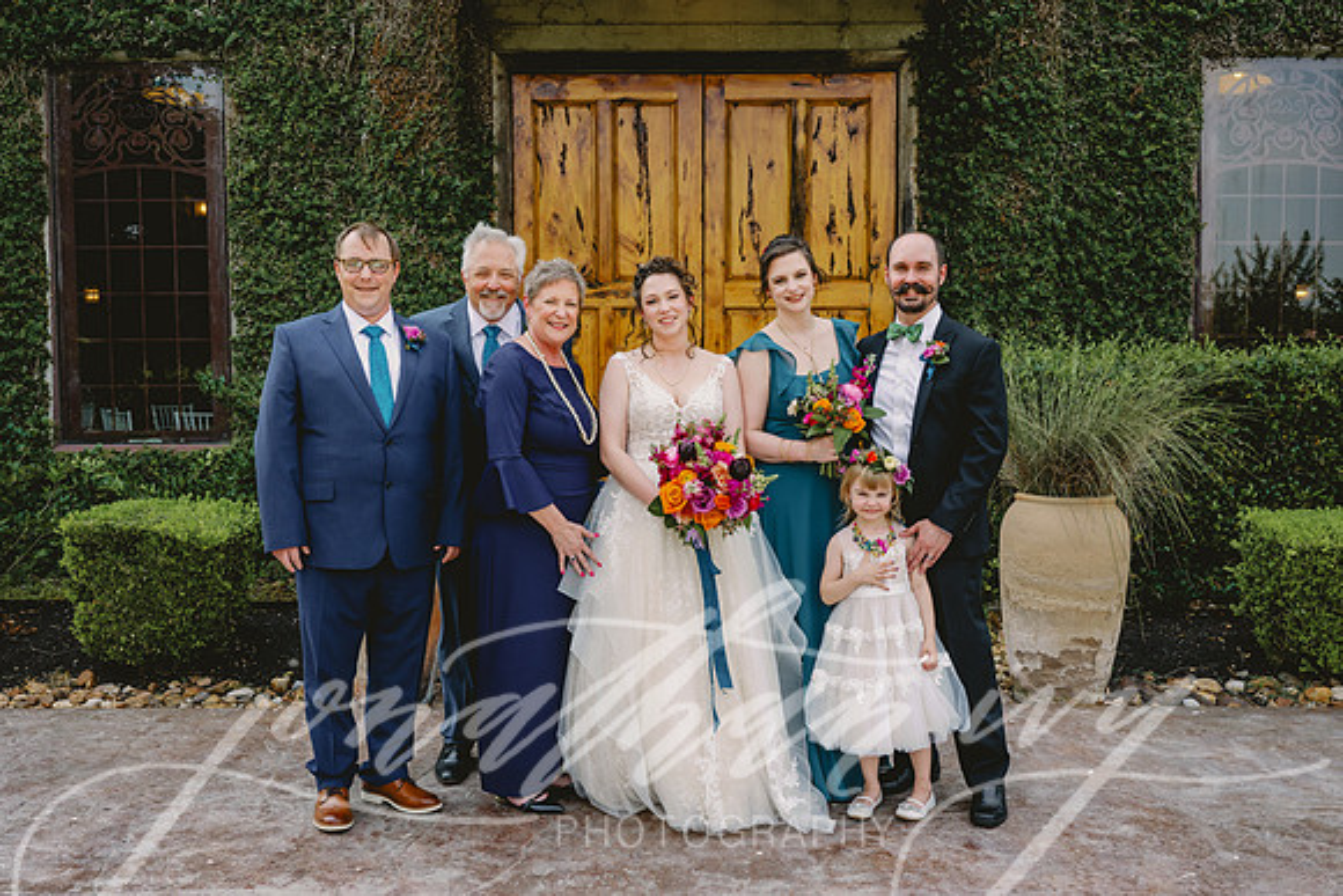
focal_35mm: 35
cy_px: 448
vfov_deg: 37.9
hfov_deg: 54.4
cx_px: 672
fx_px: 1306
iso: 200
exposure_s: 1/320
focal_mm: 35
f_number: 5
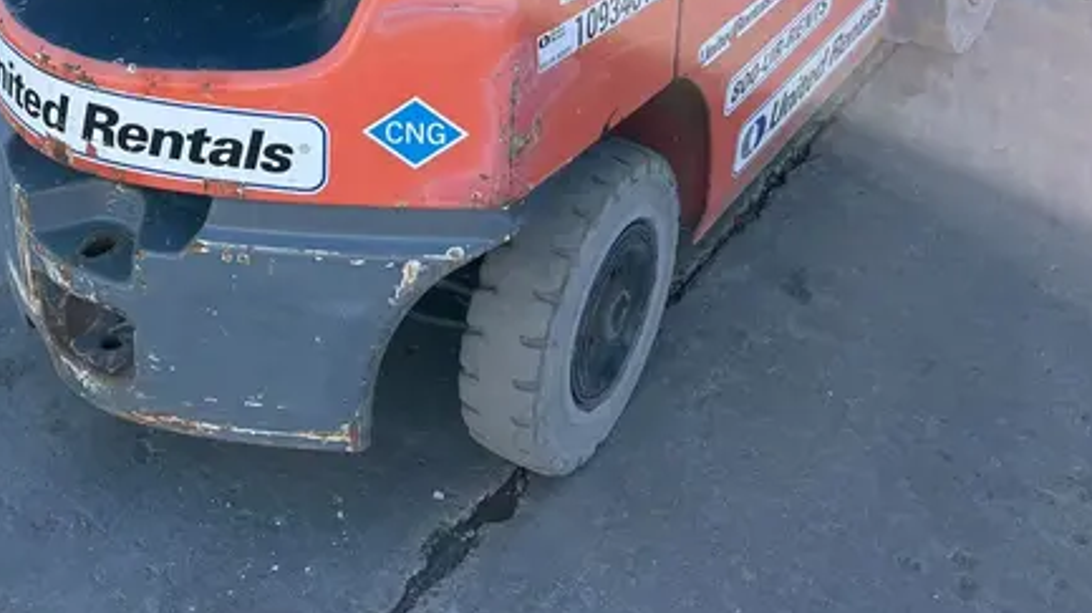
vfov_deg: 22.5
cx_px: 507
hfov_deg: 42.9
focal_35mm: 48
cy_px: -163
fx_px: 1389
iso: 50
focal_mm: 5.1
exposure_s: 1/631
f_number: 1.6
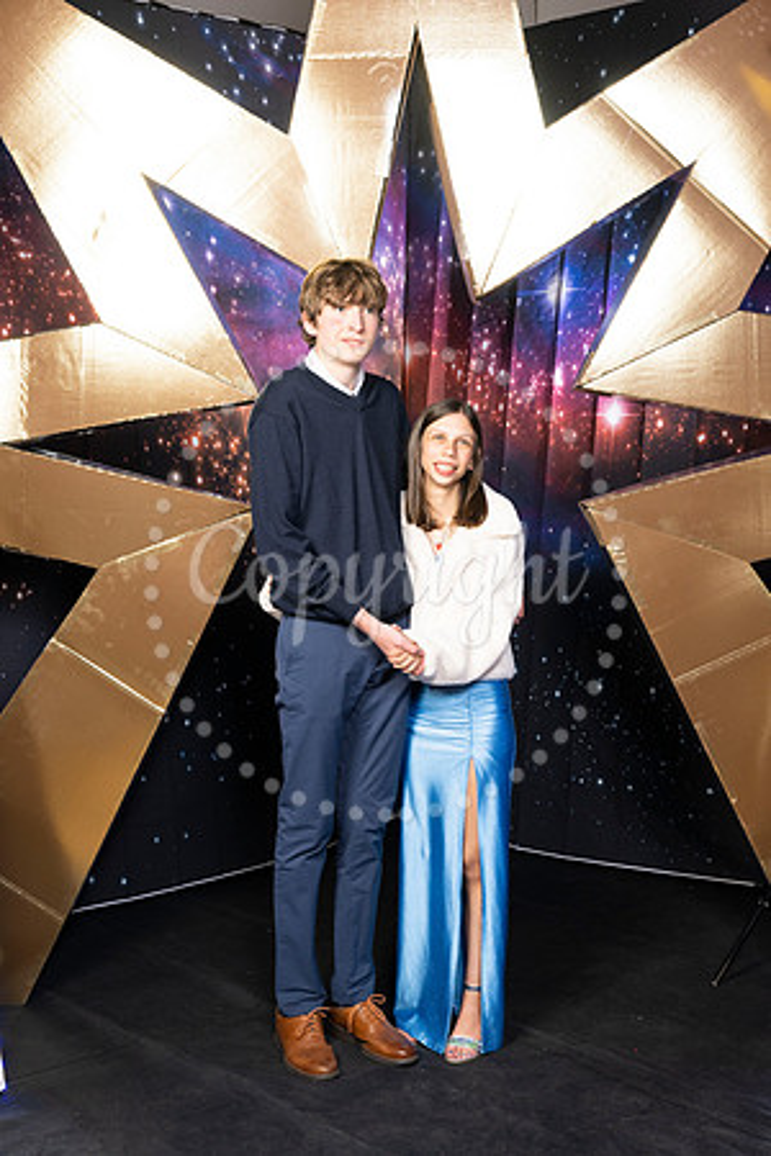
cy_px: 578
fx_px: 1446
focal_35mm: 45
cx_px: 386
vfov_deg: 43.6
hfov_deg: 29.9
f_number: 9
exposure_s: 1/125
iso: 320
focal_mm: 45
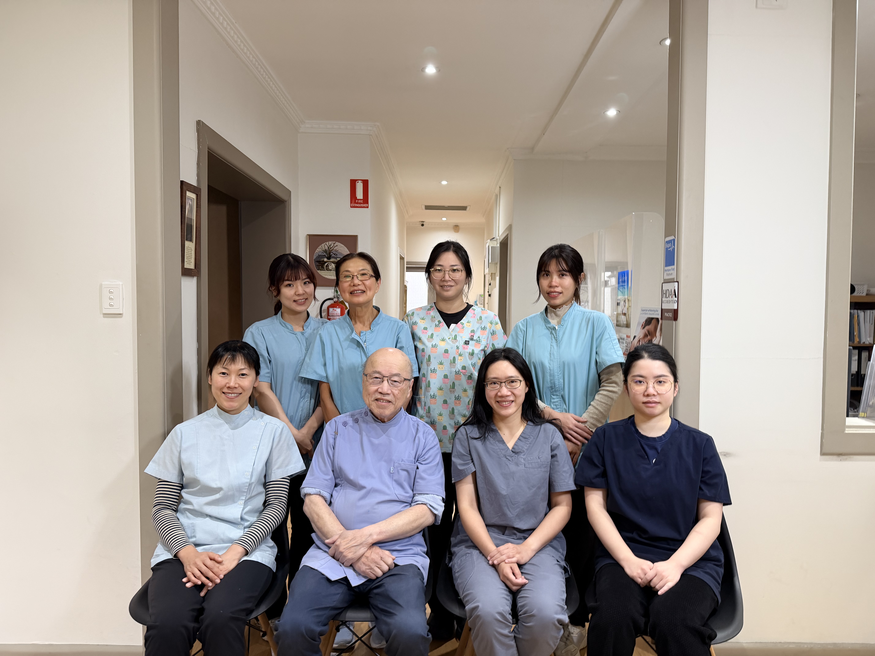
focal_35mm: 24
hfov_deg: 71.6
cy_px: 328
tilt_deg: -0.8
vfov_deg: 56.8
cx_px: 438
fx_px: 607
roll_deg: +1.6
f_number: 1.78
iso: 200
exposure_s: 1/50
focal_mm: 6.76
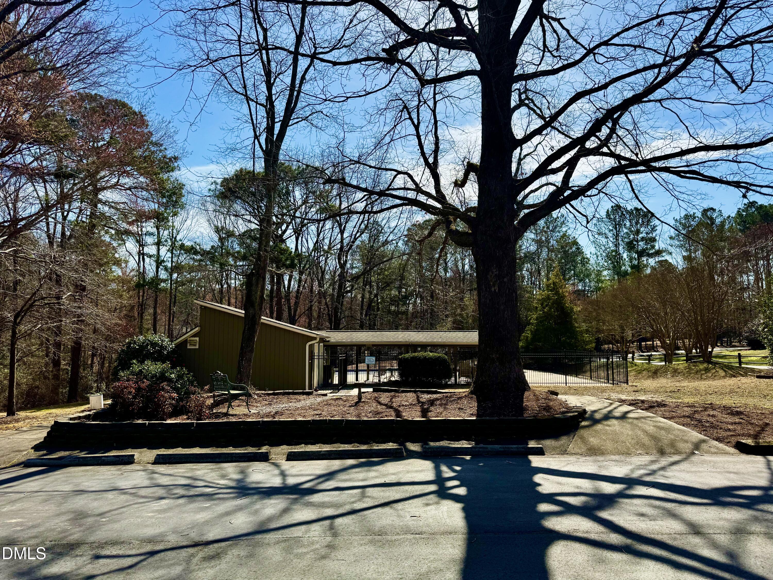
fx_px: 536
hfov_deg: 71.6
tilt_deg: +5.2
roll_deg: -0.1
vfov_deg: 56.8
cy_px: 290
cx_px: 386
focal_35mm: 24
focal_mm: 6.76
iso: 80
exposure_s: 1/4950
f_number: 1.78
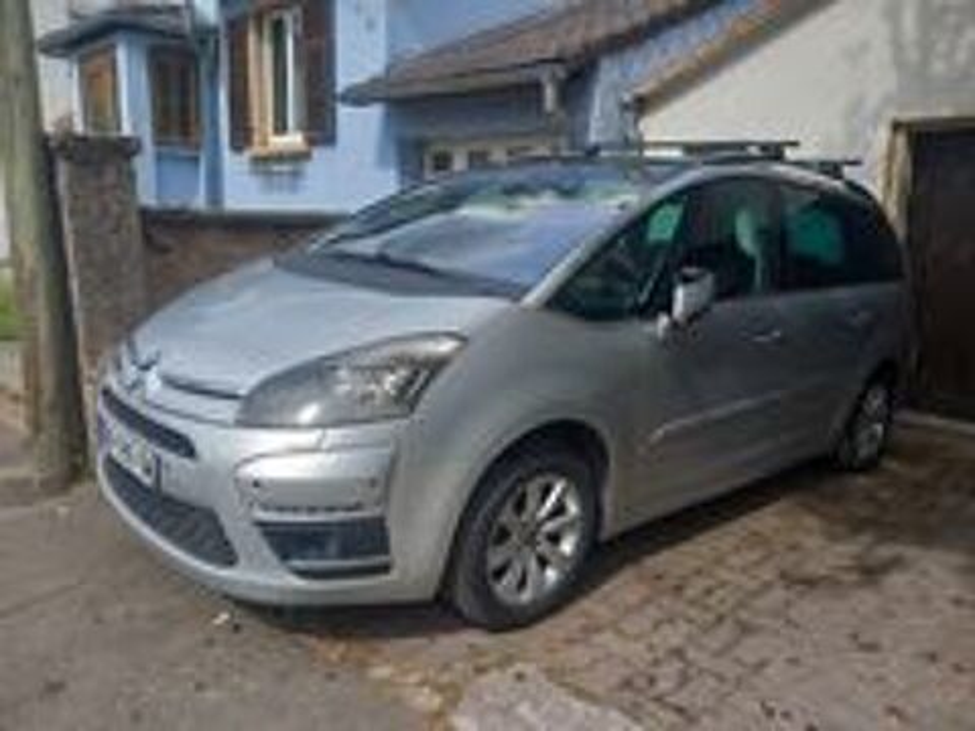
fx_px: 760
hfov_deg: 65.3
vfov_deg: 51.4
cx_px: 488
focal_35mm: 27
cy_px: 366
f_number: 1.8
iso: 20
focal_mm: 4
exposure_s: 1/243
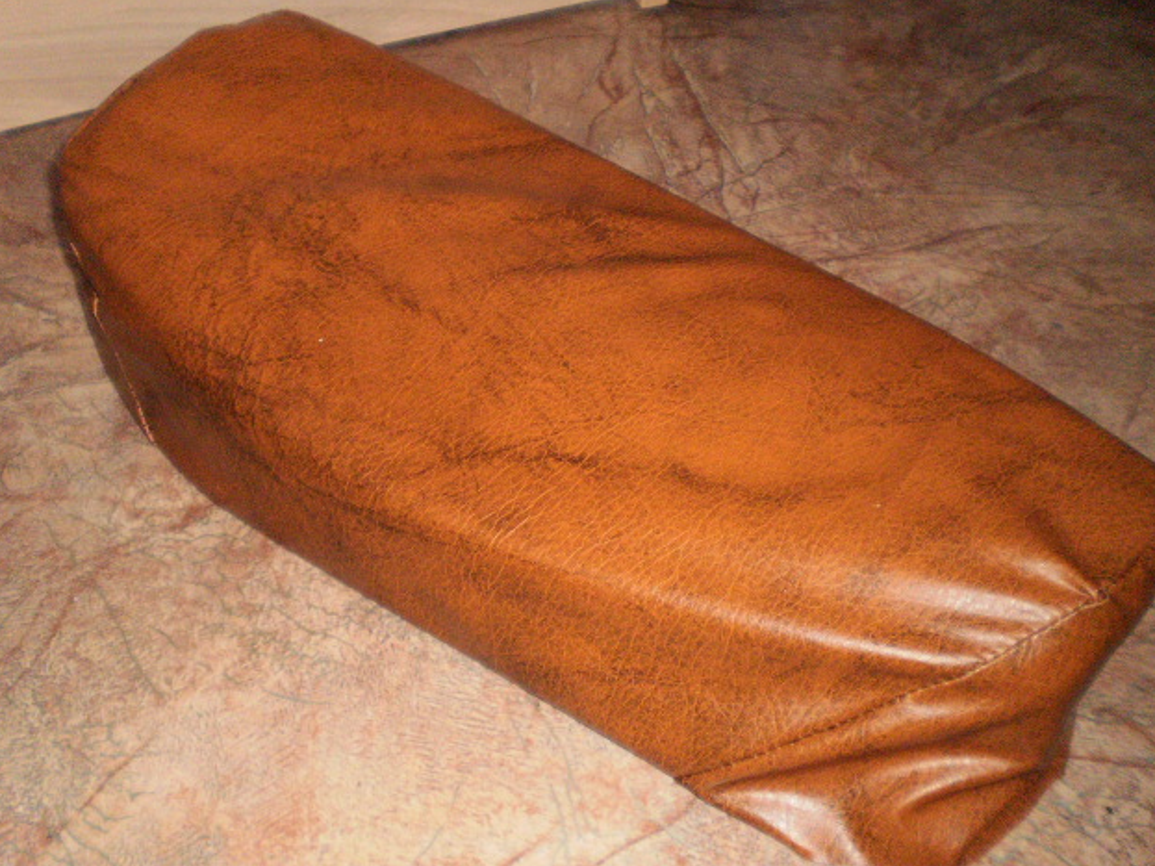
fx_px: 1234
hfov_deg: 50.1
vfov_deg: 38.7
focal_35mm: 37
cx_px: 582
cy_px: 423
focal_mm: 6.3
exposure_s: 1/250
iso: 400
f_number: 3.1
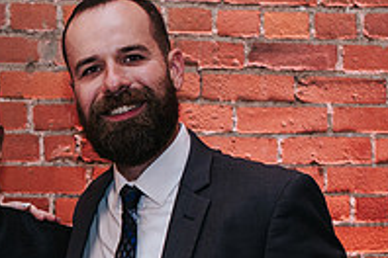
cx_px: -117
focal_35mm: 125
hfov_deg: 15.6
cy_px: 317
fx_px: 1347
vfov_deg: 10.8
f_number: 3.2
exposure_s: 1/200
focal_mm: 35
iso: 800
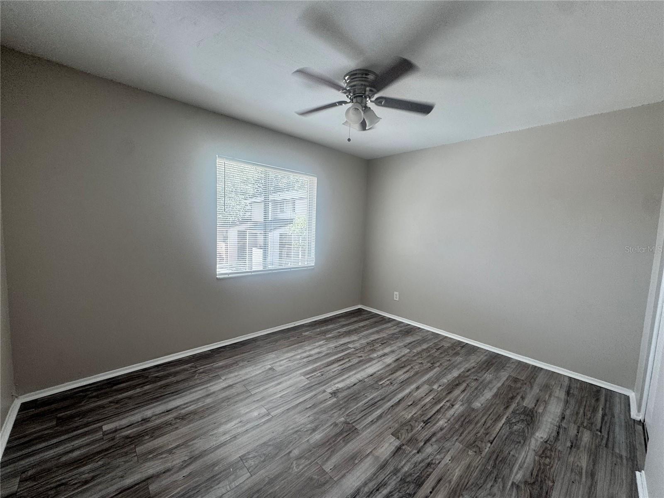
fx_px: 269
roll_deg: -4.1
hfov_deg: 102.1
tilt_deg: -5.7
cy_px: 249
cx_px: 332
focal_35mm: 14
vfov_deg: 85.7
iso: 50
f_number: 2.2
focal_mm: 2.22
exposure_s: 1/99
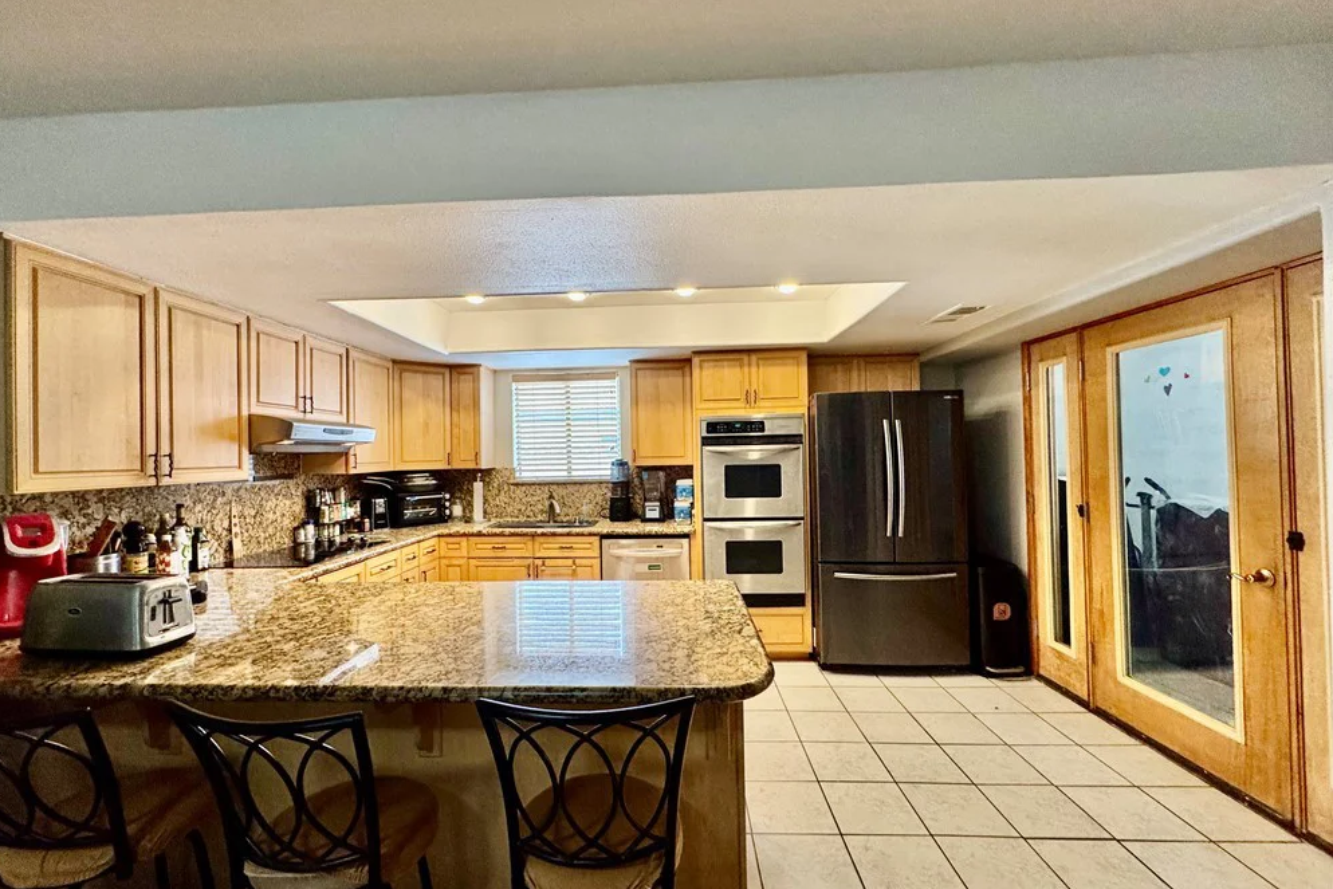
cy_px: 449
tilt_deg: +0.4
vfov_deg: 77.3
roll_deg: +1.0
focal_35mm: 15
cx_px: 648
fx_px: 555
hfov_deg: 100.4
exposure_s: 1/120
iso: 250
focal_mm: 2.22
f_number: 2.2
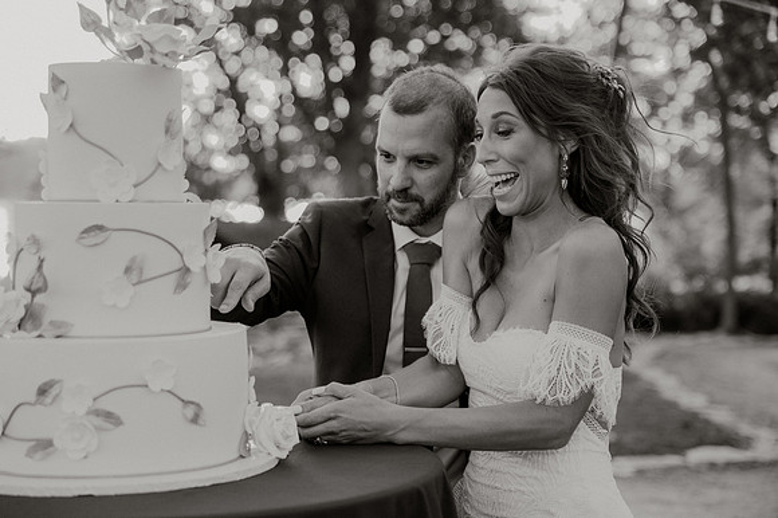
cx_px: 396
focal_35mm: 72
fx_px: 1562
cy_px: 259
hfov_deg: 28.0
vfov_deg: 18.8
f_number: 2.8
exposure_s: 1/1600
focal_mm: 70
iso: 640
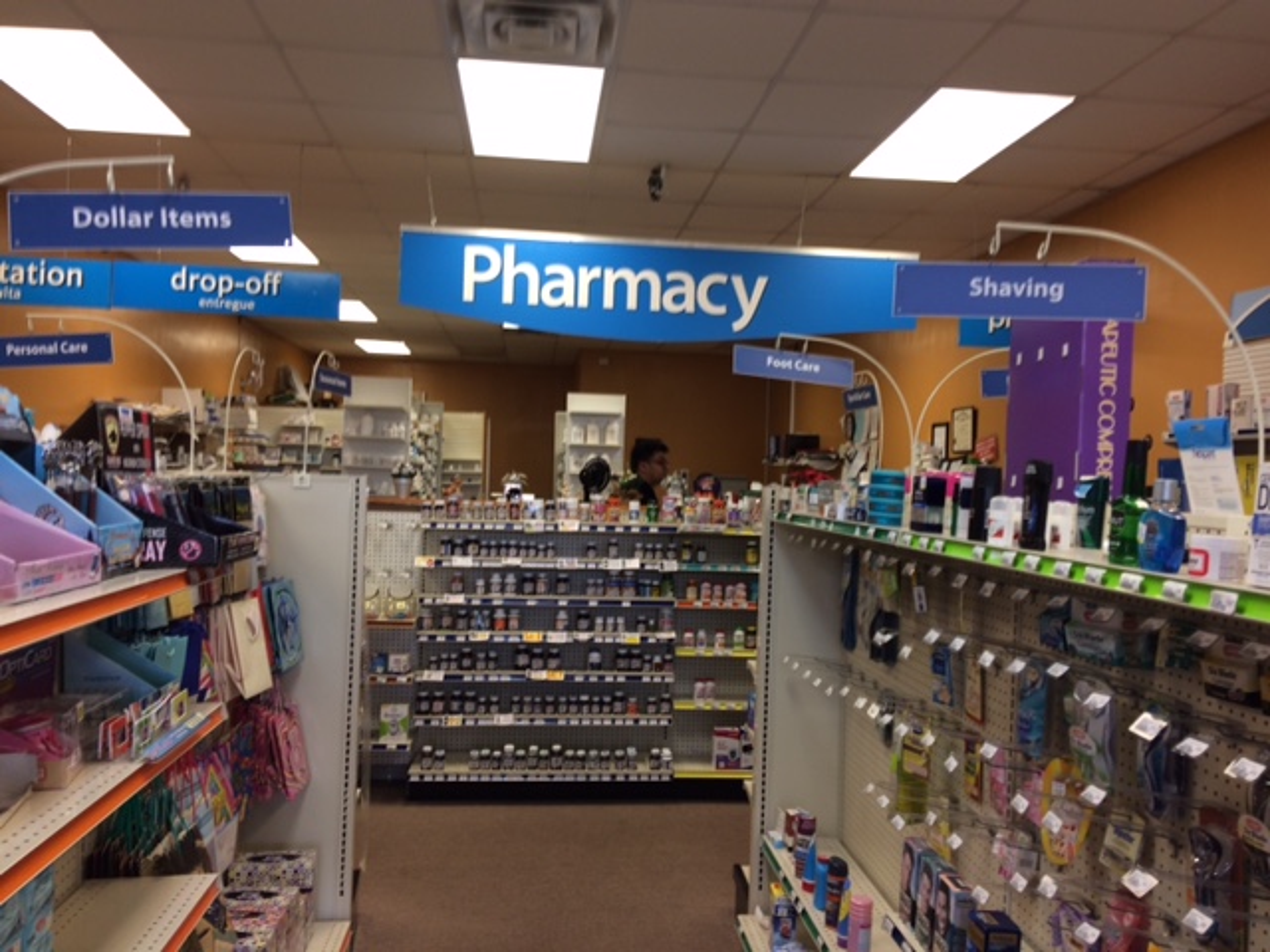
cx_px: 635
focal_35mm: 29
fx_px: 1064
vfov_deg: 48.2
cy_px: 476
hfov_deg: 61.7
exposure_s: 1/40
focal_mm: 4.15
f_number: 2.2
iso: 40
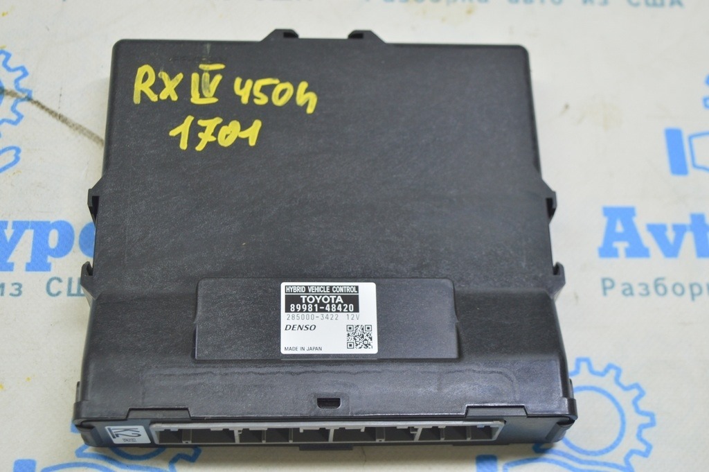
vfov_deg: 22.6
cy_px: 236
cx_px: 354
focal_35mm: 60
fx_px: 1181
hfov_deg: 33.4
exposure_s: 1/20
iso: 400
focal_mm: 40
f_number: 5.6
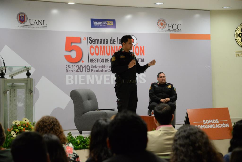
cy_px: 81
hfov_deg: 22.6
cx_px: 121
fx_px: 605
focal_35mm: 90
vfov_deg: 15.2
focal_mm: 90
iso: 5000
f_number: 5.3
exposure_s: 1/160
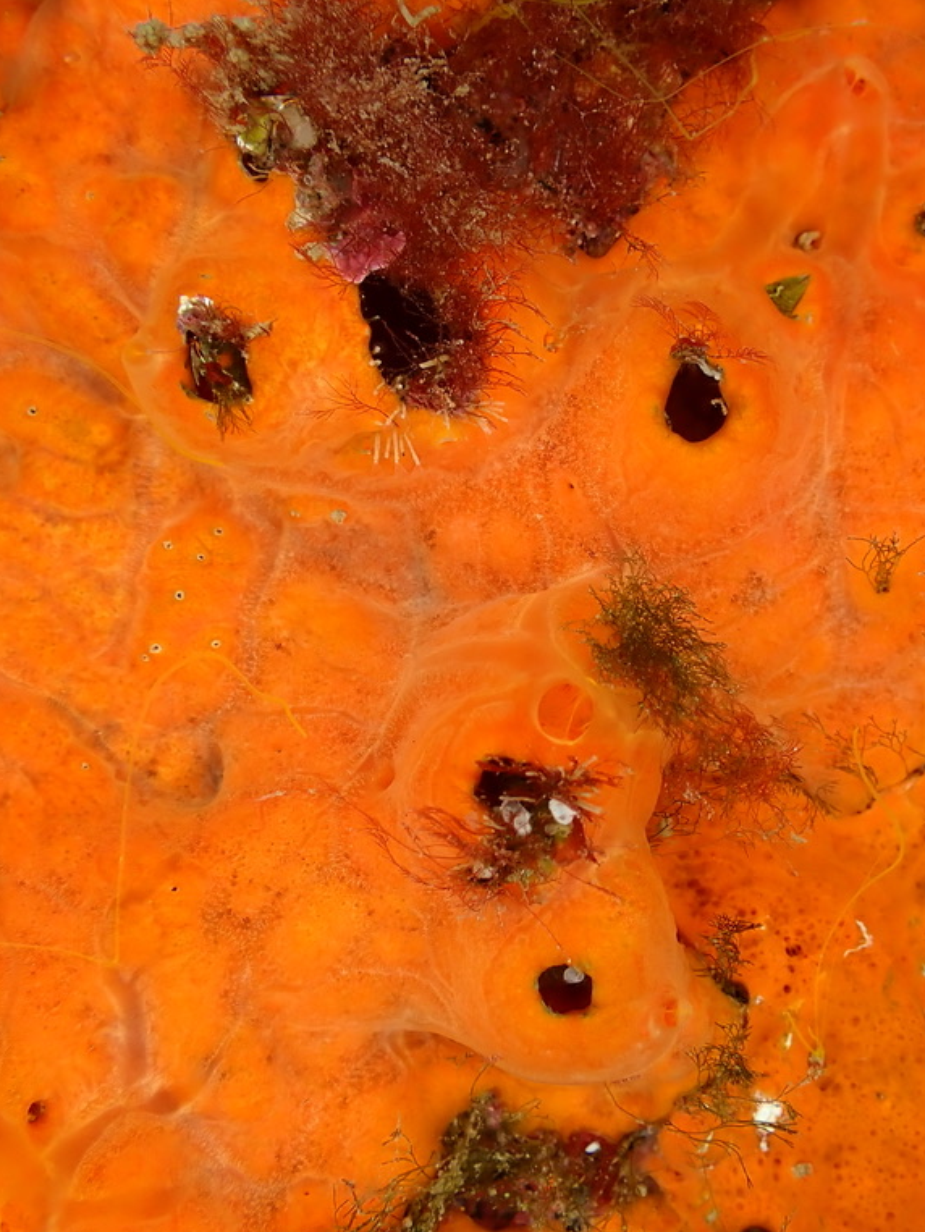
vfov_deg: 43.8
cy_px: 618
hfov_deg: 33.3
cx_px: 611
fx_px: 1531
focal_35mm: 43
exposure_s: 1/500
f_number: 3.2
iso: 100
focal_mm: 5.79
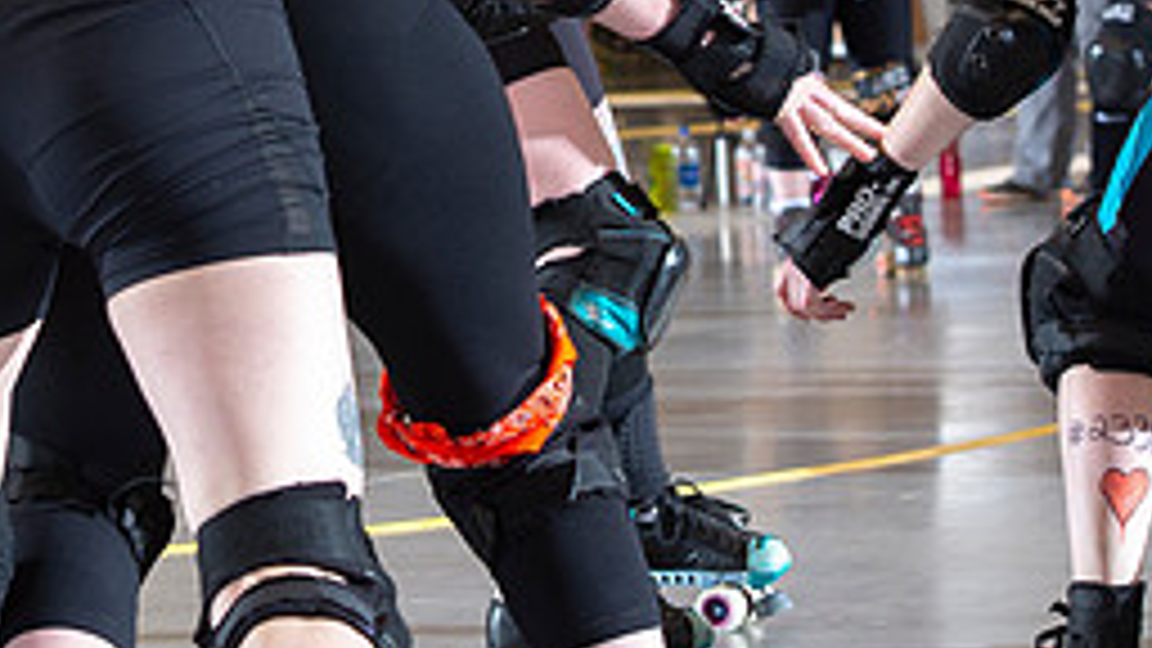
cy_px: -106
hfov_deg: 11.0
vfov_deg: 6.2
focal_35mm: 195
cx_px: 248
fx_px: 5957
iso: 640
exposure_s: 1/160
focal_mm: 82
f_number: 5.6
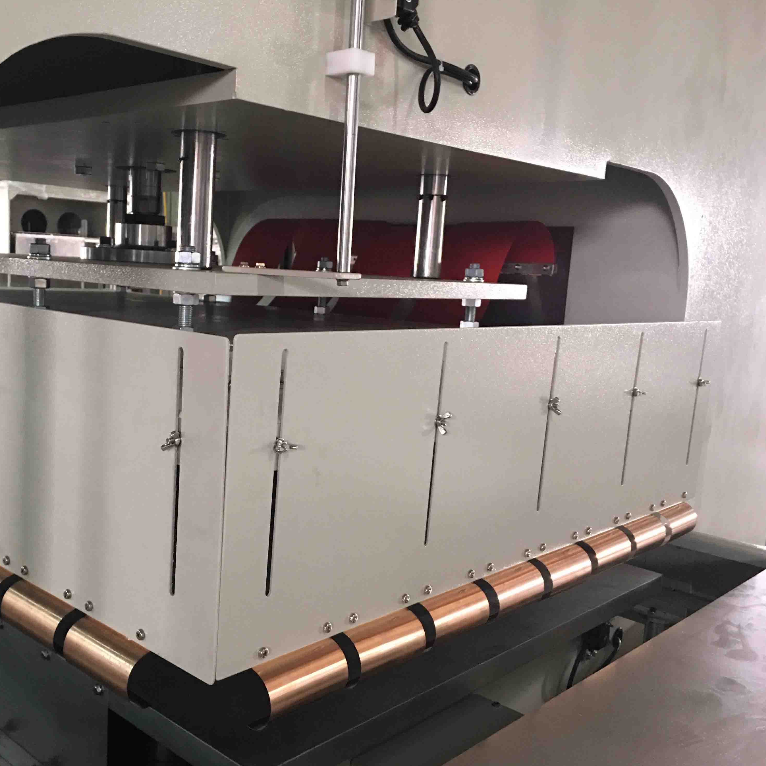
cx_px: 275
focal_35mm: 35
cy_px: 391
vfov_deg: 47.2
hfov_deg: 46.7
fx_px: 876
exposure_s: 1/10
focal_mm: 4.15
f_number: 2.2
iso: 100
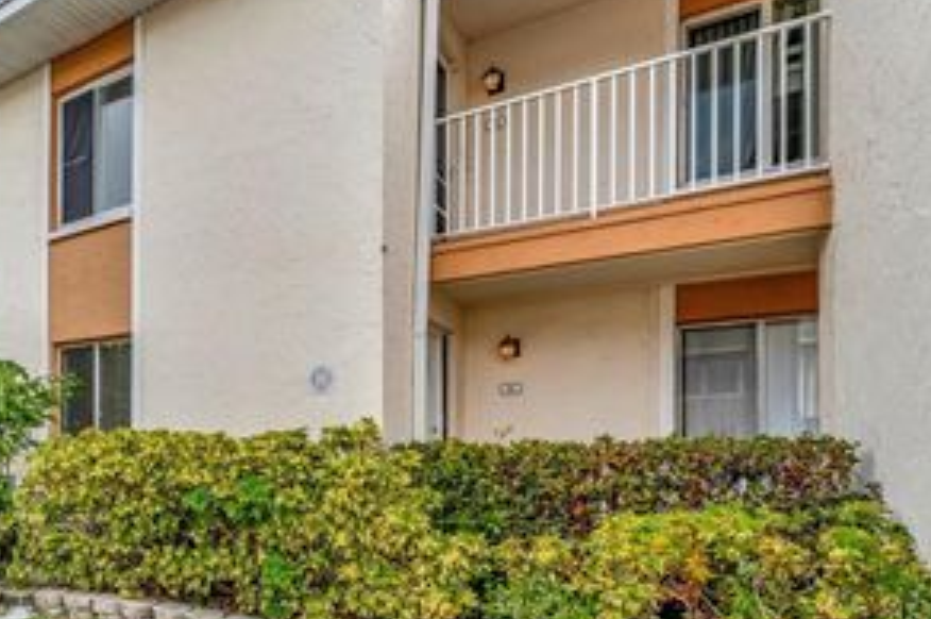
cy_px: 432
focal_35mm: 24
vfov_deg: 51.6
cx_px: 236
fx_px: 620
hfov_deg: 69.1
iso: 800
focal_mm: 14
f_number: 7.1
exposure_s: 1/1600
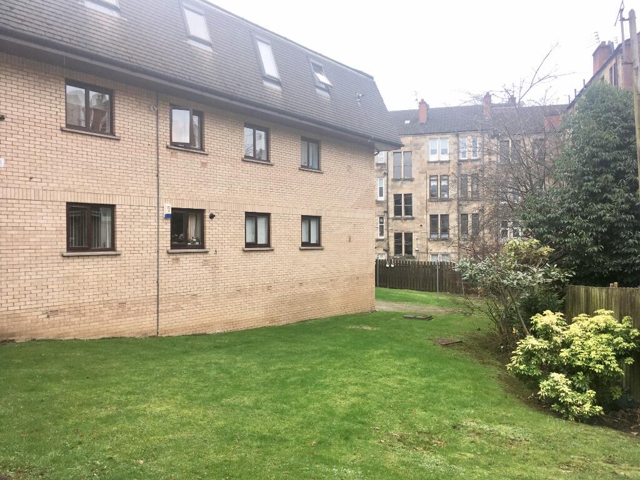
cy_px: 240
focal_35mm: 29
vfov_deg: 48.2
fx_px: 536
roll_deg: +0.7
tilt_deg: +0.6
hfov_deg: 61.7
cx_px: 320
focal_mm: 4.15
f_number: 2.2
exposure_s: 1/50
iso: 25
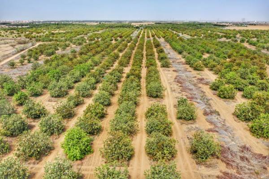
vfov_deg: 46.3
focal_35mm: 28
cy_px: 90
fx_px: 209
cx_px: 134
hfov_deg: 65.5
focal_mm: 10.26
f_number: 5.6
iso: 100
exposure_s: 1/400
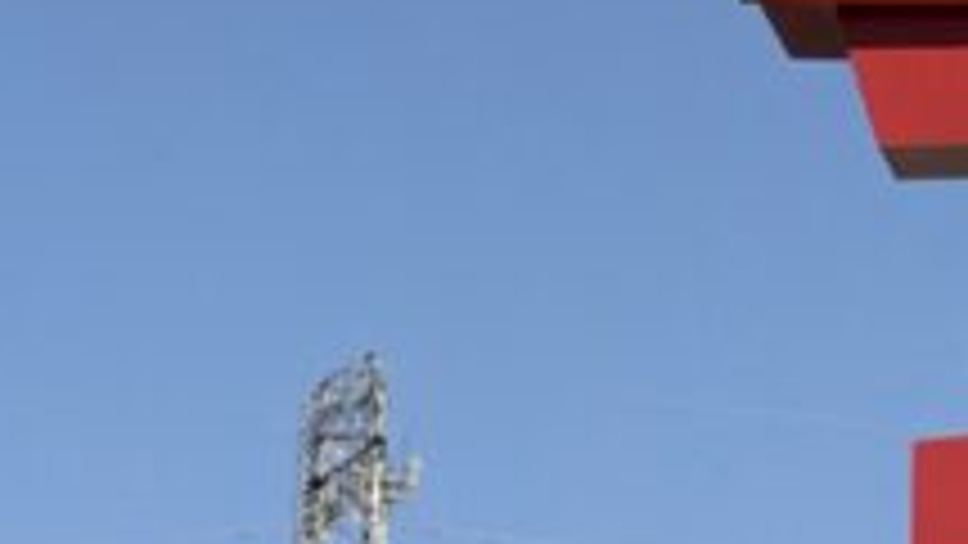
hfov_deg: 8.4
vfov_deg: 5.0
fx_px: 5827
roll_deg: -2.0
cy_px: 1744
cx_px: -1648
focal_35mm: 227
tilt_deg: +3.5
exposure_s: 1/5208
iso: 64
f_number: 1.8
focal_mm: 6.93
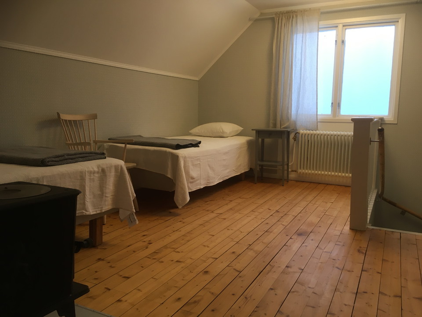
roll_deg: -1.5
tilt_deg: -5.8
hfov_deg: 61.7
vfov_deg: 48.2
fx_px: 354
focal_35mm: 29
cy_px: 158
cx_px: 211
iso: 80
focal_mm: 4.15
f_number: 2.2
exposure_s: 1/33
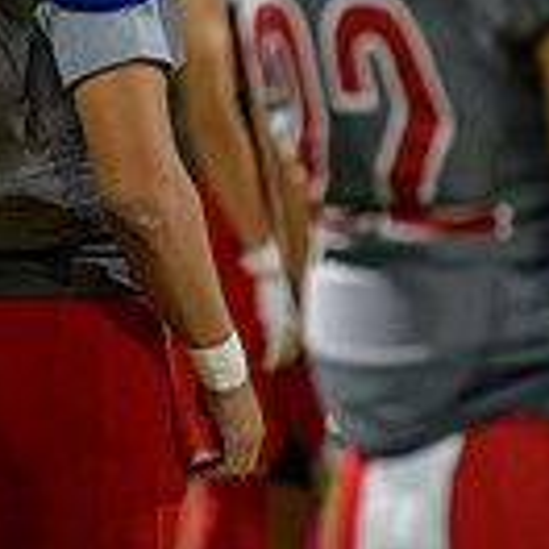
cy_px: 25
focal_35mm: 580
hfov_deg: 3.0
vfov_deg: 3.0
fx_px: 10407
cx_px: 12
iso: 1600
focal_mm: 200
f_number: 2.8
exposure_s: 1/250
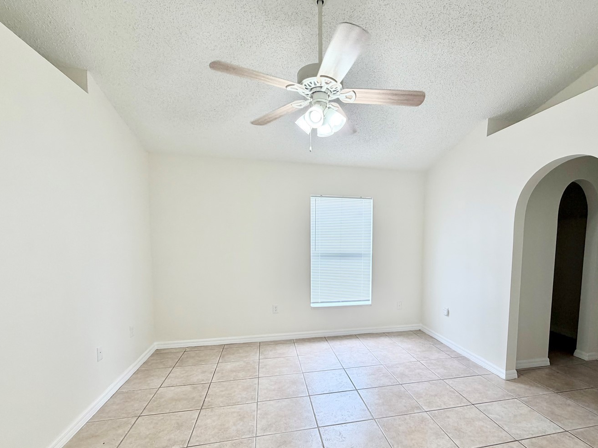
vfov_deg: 74.1
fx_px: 294
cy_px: 263
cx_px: 335
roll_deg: -0.6
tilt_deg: -4.5
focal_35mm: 17
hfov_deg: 90.6
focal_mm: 2.22
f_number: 2.2
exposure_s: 1/120
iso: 160
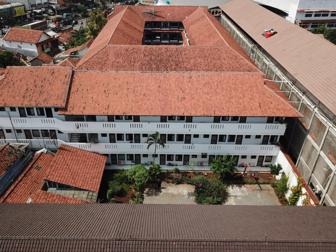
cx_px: 160
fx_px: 282
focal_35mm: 29
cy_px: 121
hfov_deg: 61.6
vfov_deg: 48.2
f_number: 2.2
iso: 100
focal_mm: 4.73
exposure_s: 1/1484
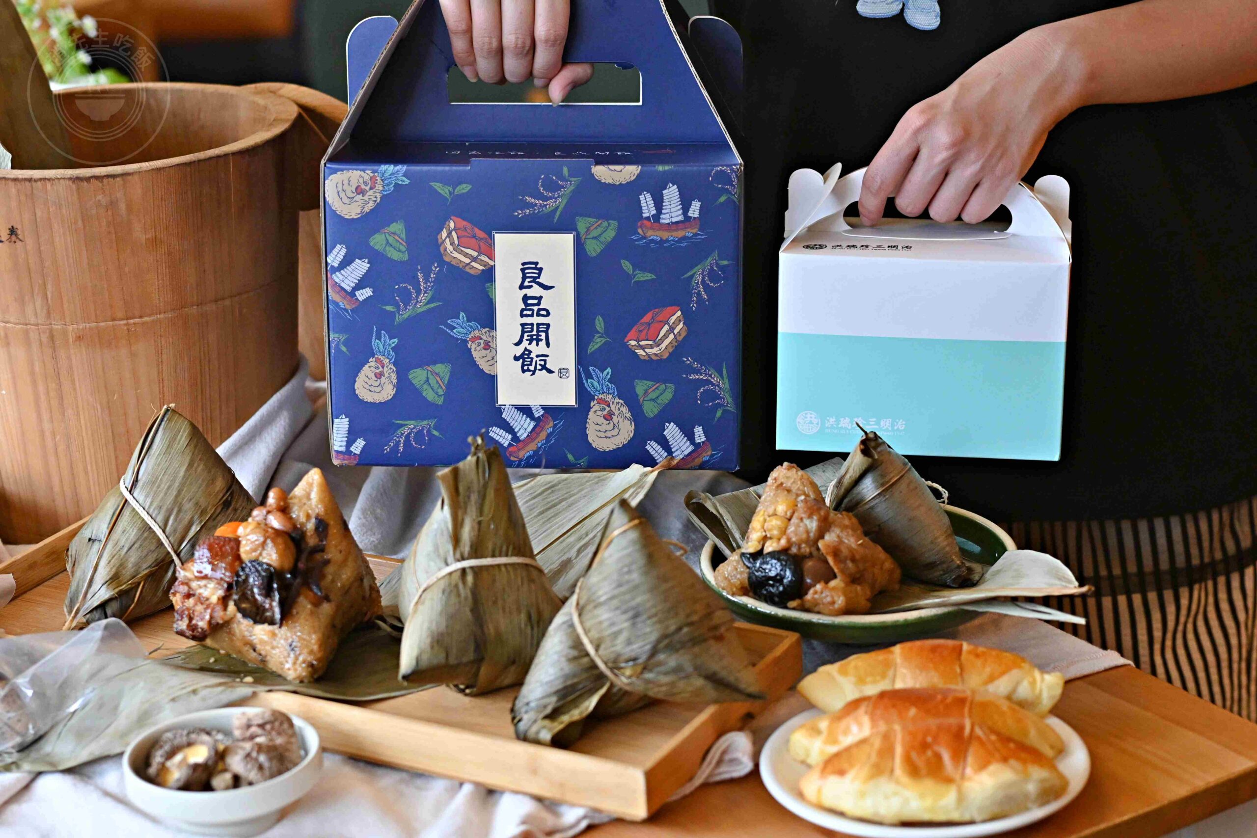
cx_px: 628
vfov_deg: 18.2
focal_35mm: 75
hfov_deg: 27.0
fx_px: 2619
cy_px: 419
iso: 1400
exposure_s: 1/320
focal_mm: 50
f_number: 3.2
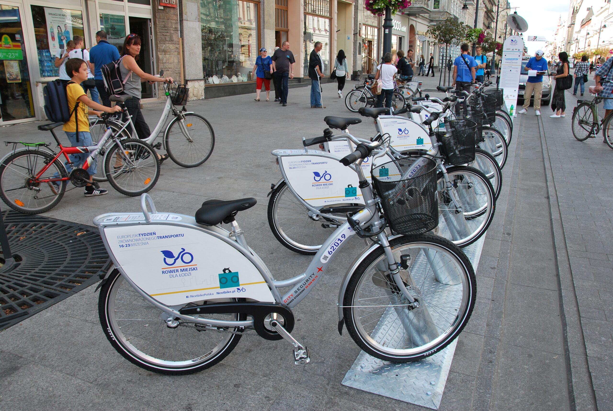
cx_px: 306
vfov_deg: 48.1
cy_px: 206
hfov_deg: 67.3
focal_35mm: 27
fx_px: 460
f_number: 9
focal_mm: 18
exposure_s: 1/125
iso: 200
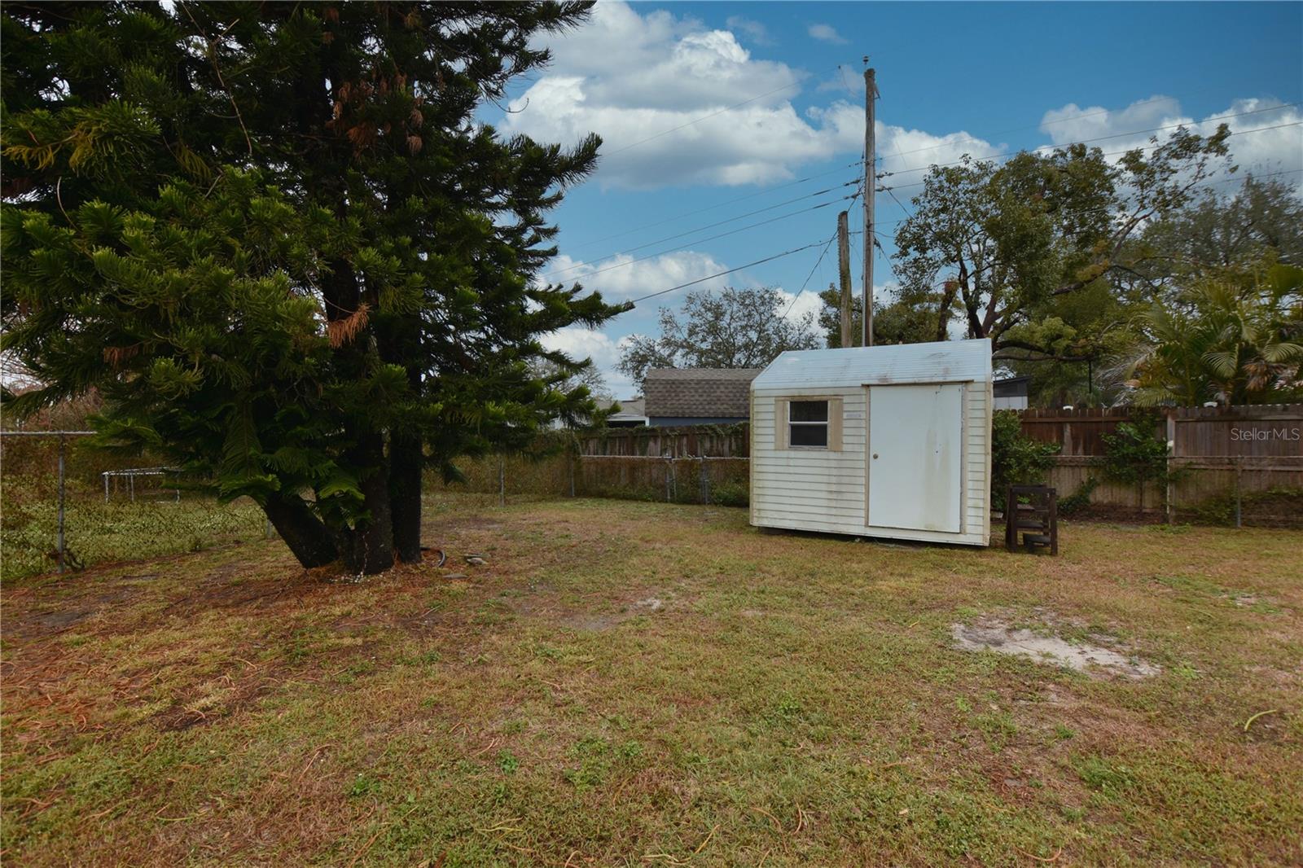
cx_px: 652
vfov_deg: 77.3
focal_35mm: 15
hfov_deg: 100.4
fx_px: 543
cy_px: 434
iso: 100
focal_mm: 10
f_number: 6.3
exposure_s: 1/160
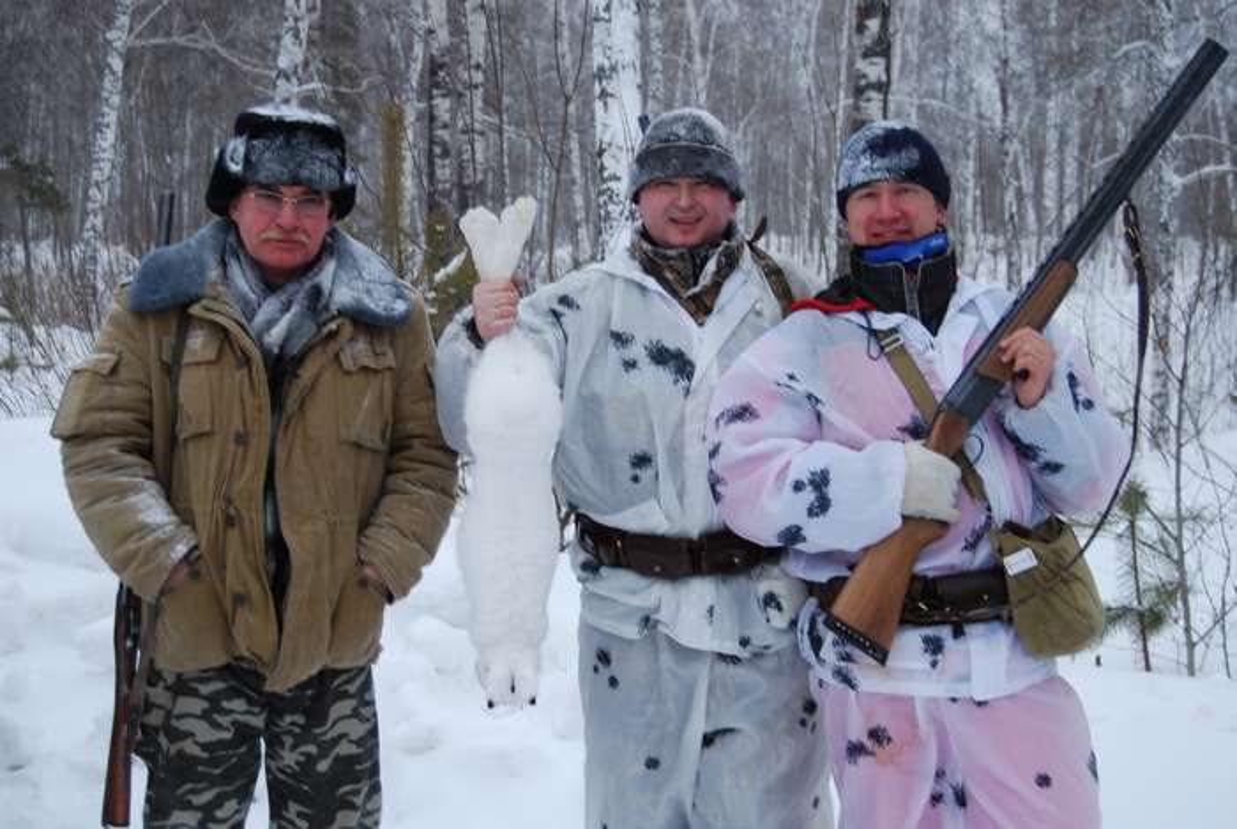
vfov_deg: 23.9
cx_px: 618
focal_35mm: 57
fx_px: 1961
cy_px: 414
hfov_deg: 35.0
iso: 200
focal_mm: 38
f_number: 5
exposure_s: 1/40
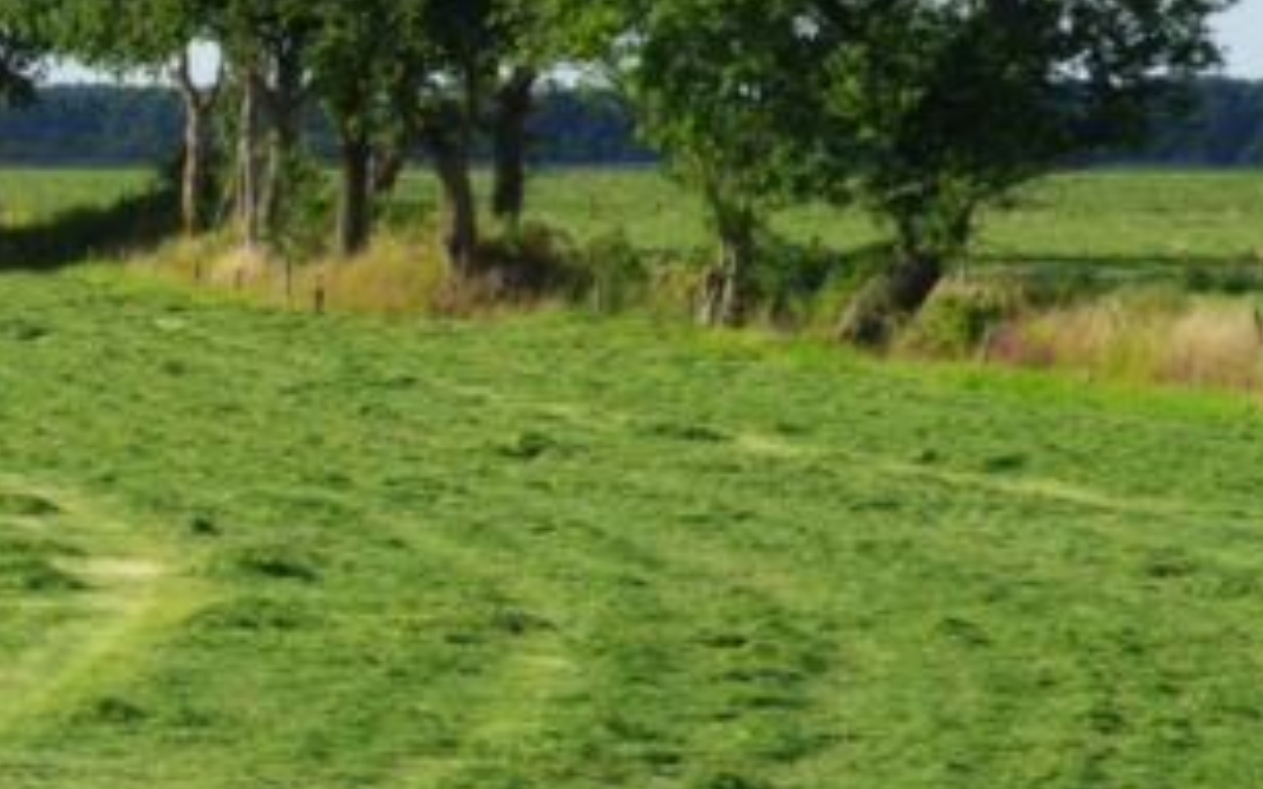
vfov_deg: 3.4
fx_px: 13277
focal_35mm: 386
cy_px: 461
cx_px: -675
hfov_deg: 5.4
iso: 100
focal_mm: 75
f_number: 8
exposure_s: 1/125
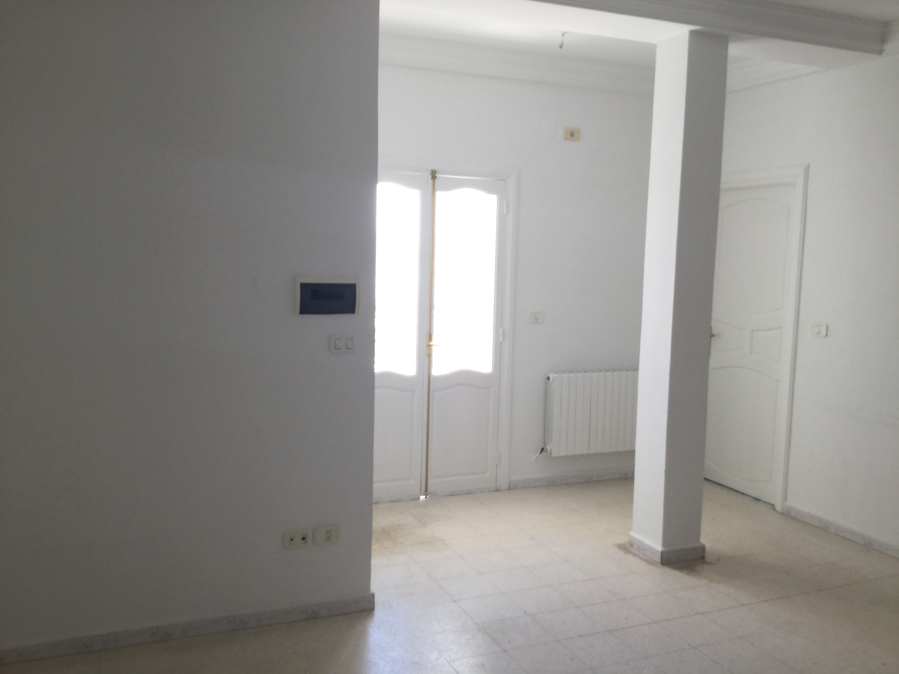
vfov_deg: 45.4
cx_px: 450
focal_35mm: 31
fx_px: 805
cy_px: 337
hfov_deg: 58.4
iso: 25
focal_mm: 3.3
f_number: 2.4
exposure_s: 1/50
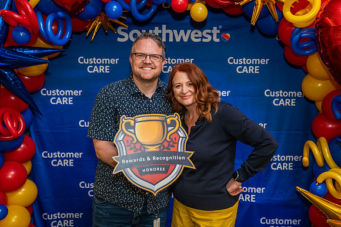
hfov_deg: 47.1
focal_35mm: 41
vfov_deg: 32.5
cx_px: 170
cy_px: 114
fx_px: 391
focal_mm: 40
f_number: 4
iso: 1250
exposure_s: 1/160
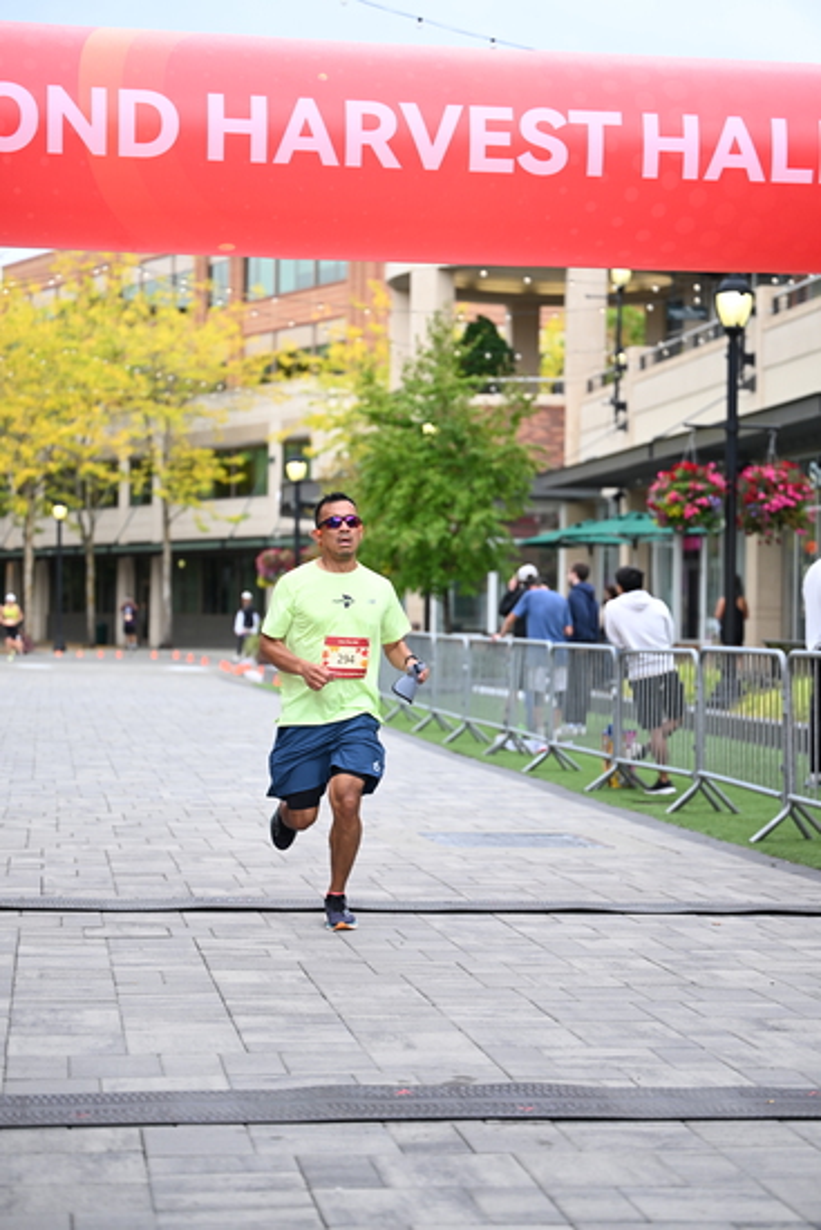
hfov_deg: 18.4
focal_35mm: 74
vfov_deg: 27.3
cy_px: 615
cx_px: 410
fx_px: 2530
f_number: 2.8
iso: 640
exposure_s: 1/1600
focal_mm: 74
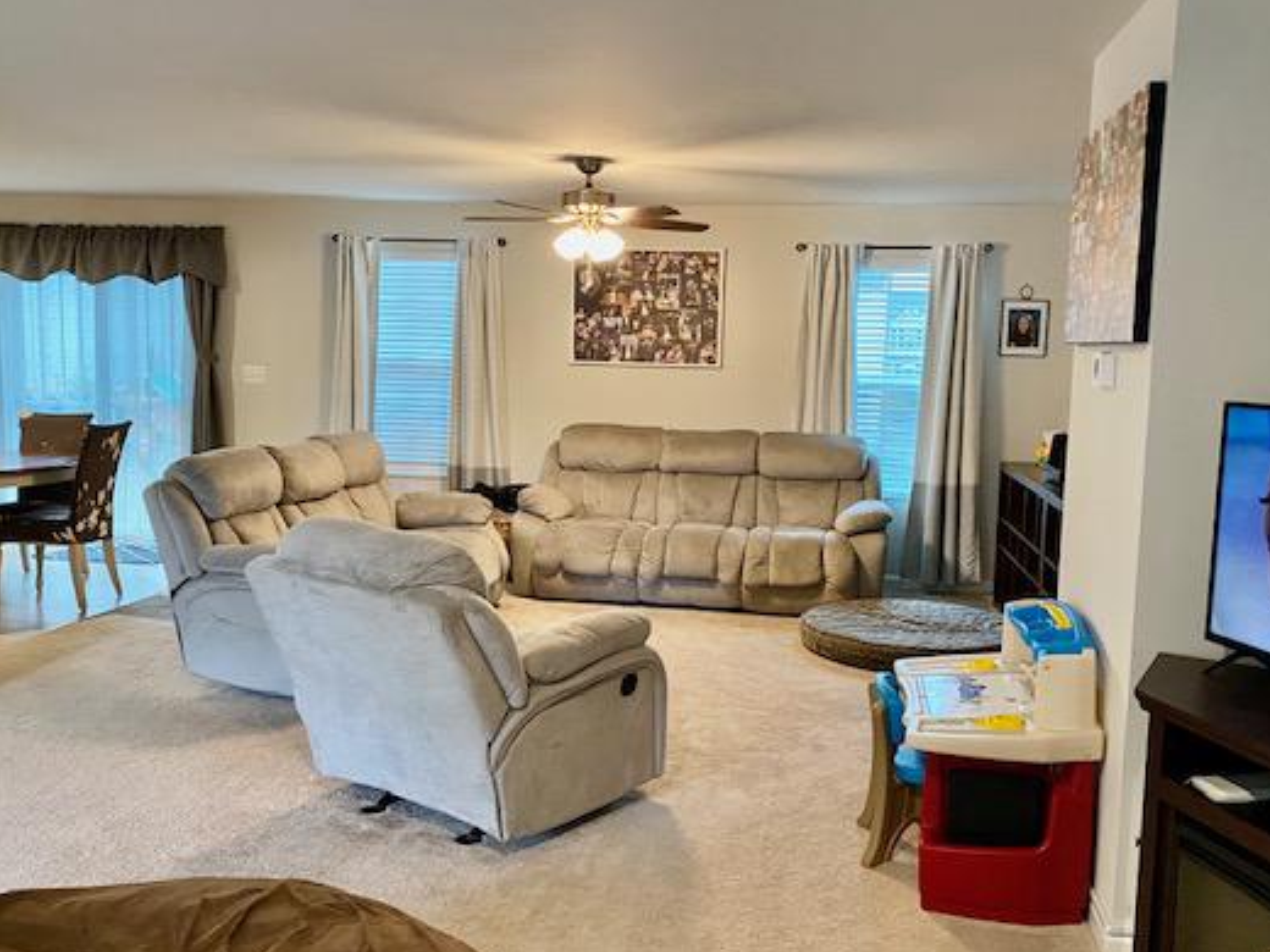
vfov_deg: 44.2
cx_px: 662
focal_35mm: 32
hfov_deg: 56.8
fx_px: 1174
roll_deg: -1.7
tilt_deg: -6.8
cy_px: 496
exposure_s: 1/60
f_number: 1.8
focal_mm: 4.25
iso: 400
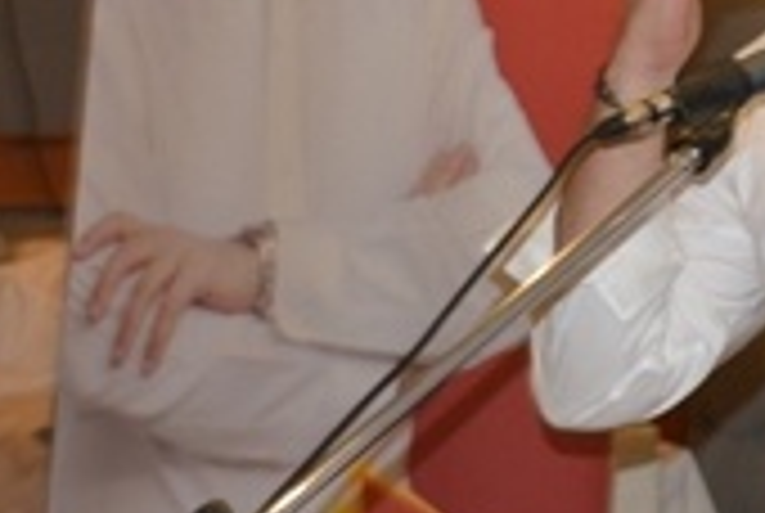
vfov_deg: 8.3
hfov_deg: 11.6
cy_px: 34
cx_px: 1278
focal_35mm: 166
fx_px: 3532
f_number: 4.2
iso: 900
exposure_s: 1/60
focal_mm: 29
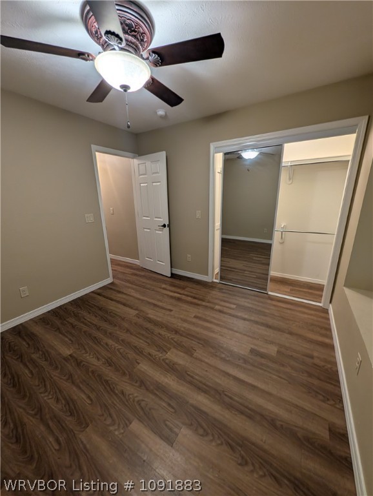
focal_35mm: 12
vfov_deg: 110.5
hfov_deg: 94.6
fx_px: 172
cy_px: 248
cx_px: 186
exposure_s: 1/40
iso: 39
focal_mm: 2.02
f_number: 1.7
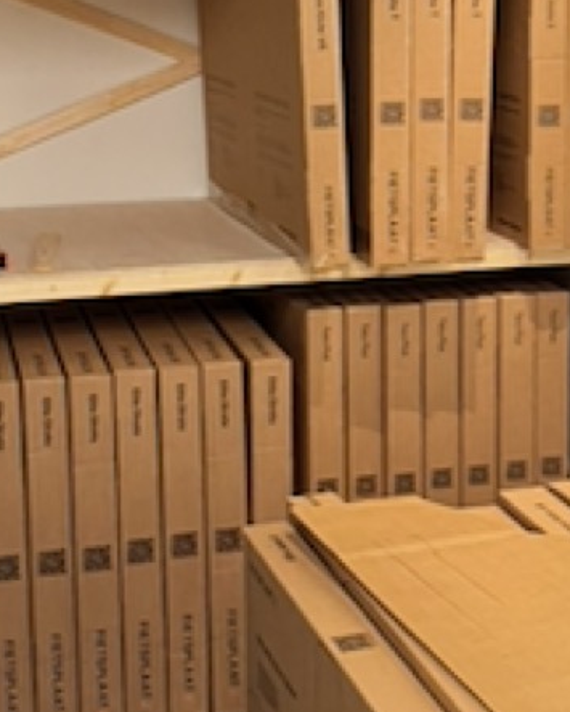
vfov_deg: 25.1
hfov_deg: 20.7
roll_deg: +0.2
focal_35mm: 74
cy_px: 113
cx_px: 286
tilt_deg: -8.9
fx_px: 1559
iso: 320
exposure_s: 1/50
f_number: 1.78
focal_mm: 6.76
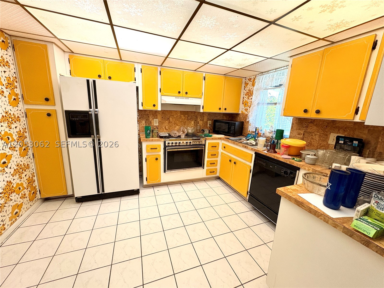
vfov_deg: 85.7
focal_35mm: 14
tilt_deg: -12.6
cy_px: 144
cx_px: 192
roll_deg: -2.4
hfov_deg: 102.1
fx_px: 155
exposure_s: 1/120
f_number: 2.2
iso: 250
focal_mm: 2.22
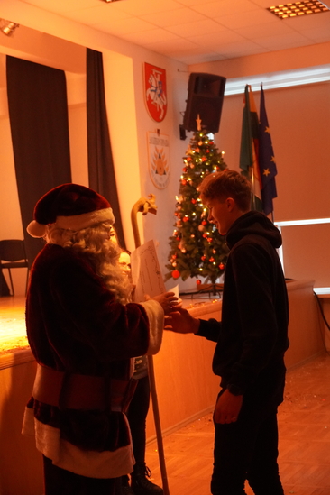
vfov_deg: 33.4
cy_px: 248
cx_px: 165
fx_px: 825
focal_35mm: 60
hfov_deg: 22.6
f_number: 5
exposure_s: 1/80
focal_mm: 40
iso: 6400
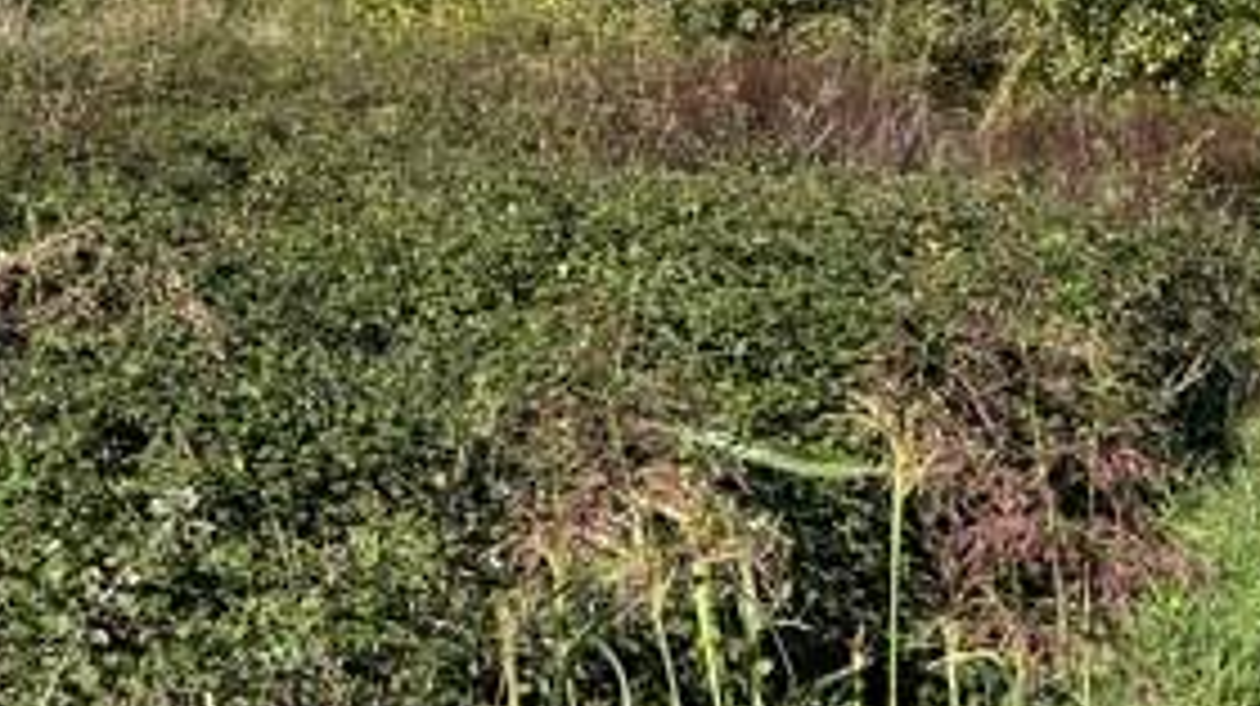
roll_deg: +0.9
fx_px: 2704
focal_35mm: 81
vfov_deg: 14.4
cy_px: -175
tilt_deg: +3.4
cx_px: -256
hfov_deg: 23.9
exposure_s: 1/2967
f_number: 1.6
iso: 50
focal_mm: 5.1
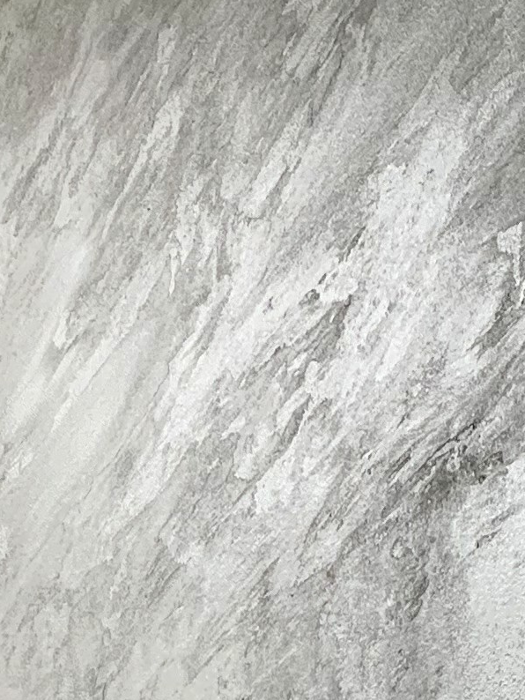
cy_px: 1266
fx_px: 2668
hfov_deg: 10.9
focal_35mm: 132
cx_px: -178
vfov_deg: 13.4
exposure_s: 1/121
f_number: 1.8
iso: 40
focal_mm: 4.25
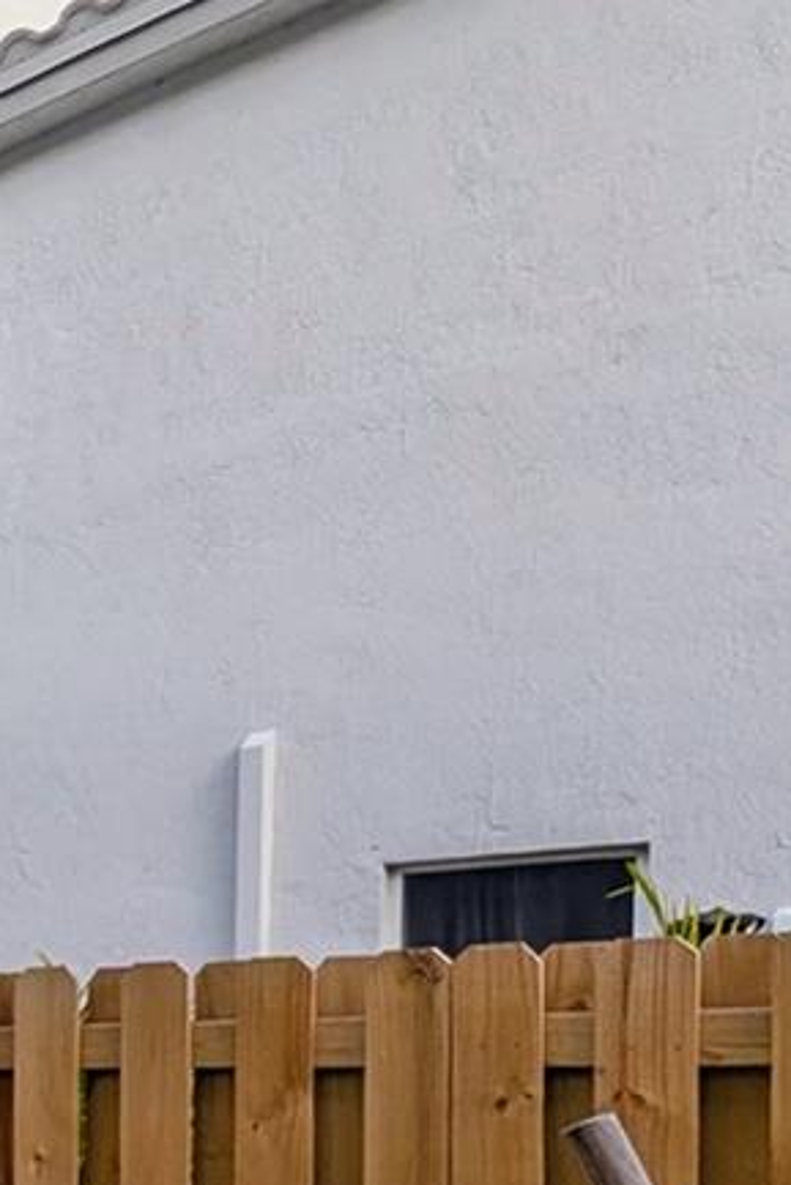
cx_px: -457
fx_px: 1515
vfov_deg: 39.0
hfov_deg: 22.7
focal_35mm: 46
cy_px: 1117
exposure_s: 1/2924
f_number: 1.7
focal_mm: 2.02
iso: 52
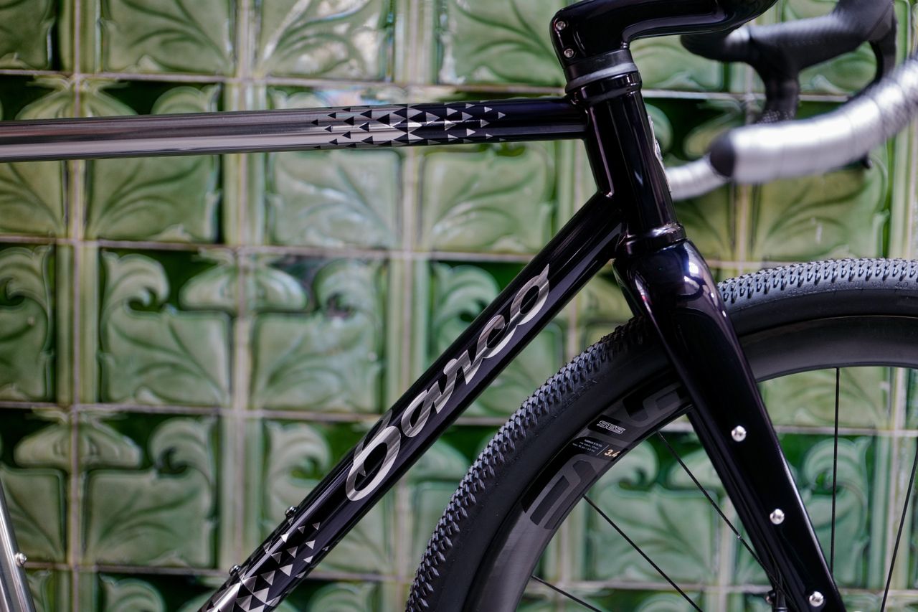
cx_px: 459
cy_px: 306
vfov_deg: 27.0
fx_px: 1275
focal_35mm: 50
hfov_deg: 39.6
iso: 1000
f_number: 1.4
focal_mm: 50
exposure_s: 1/125
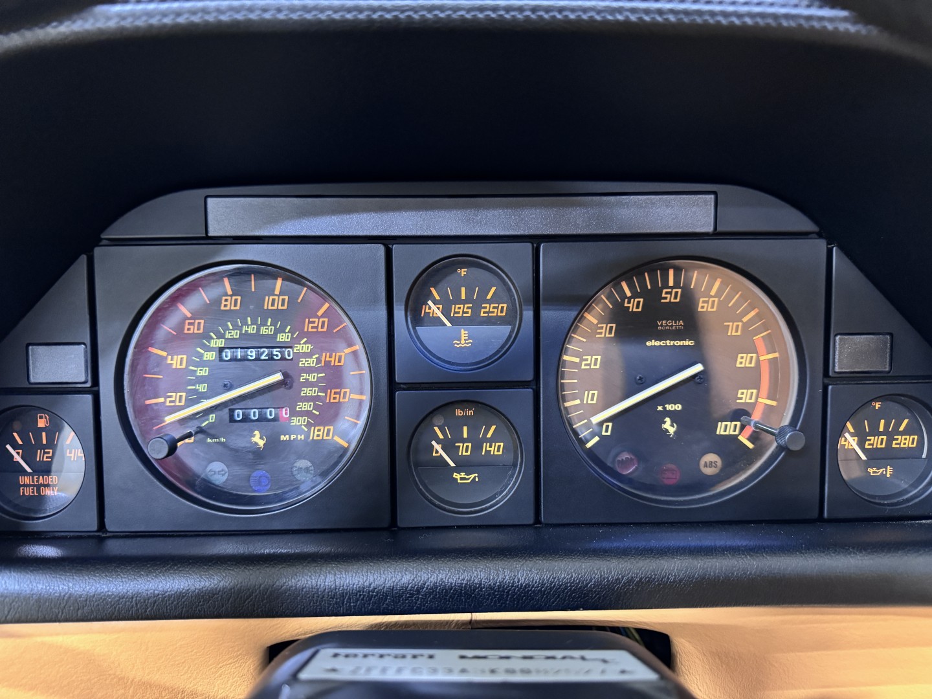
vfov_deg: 56.8
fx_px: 646
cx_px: 466
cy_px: 350
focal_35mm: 24
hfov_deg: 71.6
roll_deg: -0.6
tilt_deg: -10.5
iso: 1000
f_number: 1.78
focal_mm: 6.76
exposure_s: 1/37
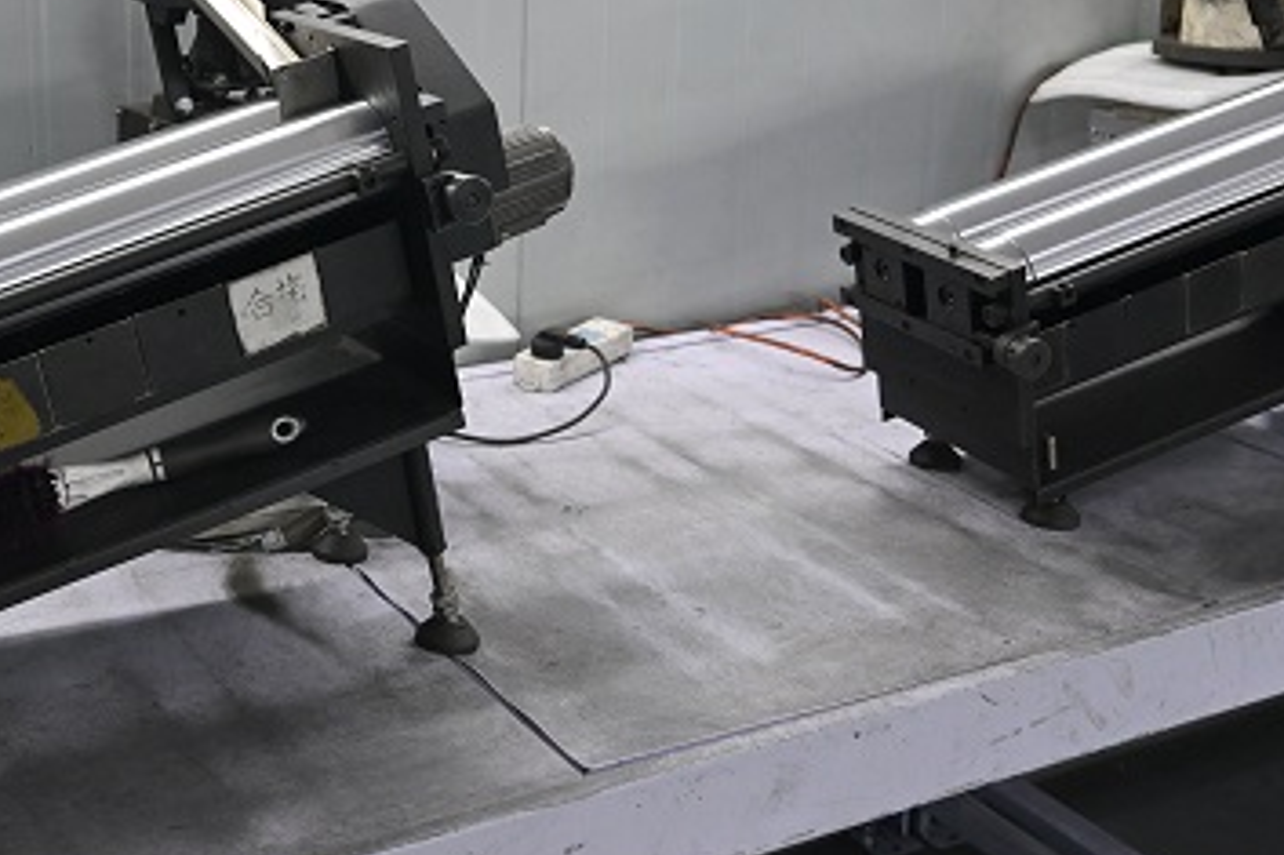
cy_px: 182
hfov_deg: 38.1
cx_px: 353
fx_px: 1818
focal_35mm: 51
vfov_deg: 26.0
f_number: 4
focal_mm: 24
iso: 2500
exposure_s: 1/160
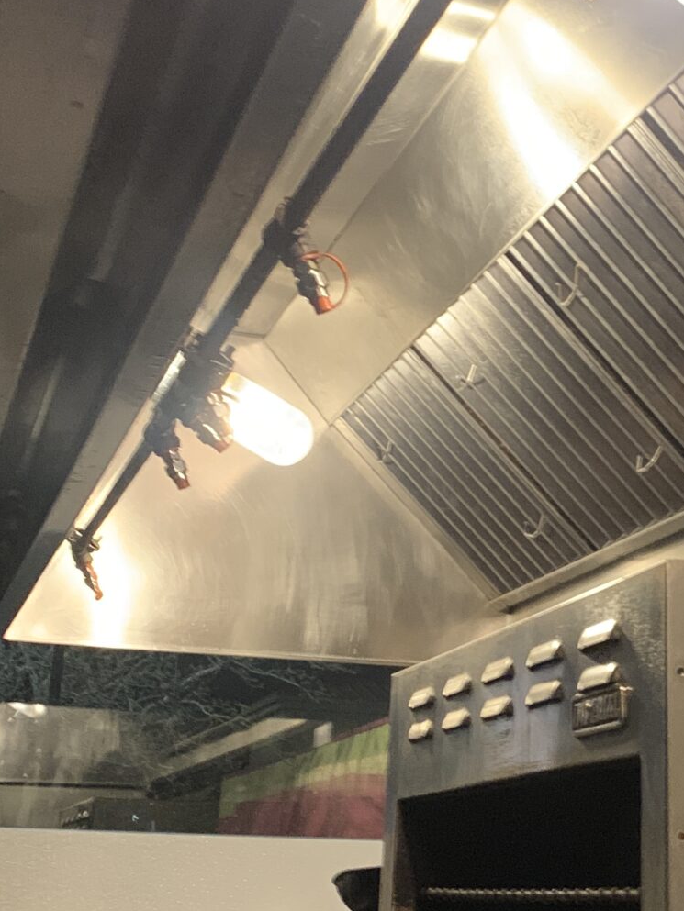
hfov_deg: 21.0
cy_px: 472
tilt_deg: +13.9
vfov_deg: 29.0
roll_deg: -0.5
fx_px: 1765
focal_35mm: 67
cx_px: 719
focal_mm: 4.25
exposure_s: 1/30
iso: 400
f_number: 1.8
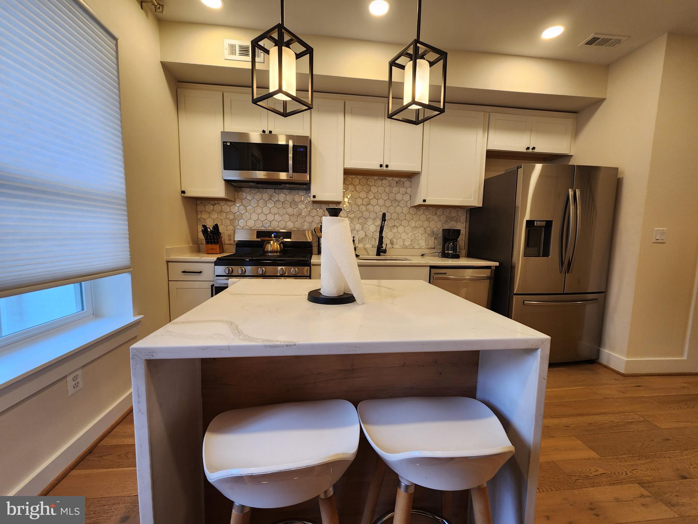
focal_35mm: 13
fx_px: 262
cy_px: 262
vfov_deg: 89.9
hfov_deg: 106.2
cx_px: 349
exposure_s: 1/60
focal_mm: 2.2
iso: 100
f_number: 2.2
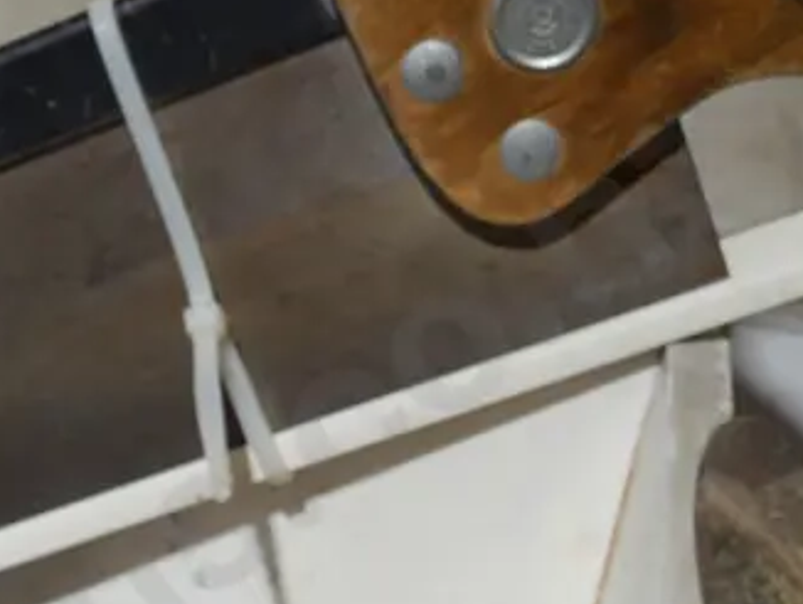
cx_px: -281
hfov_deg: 13.7
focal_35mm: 138
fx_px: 3204
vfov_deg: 10.4
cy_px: 899
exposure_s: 1/60
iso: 1000
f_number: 4.7
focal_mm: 22
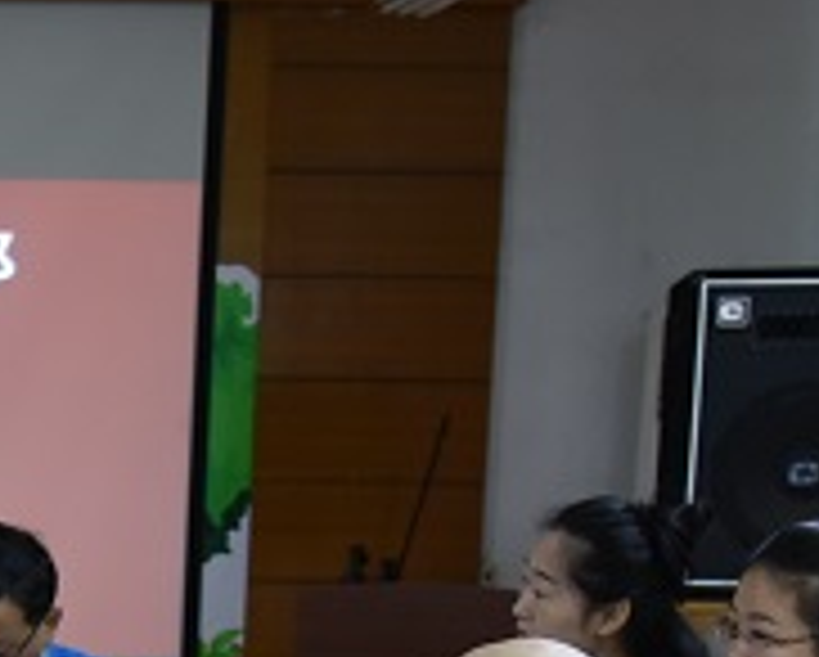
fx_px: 2402
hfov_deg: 17.2
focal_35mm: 99
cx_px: -459
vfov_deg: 14.8
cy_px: 875
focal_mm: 24
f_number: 4
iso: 1600
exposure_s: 1/60
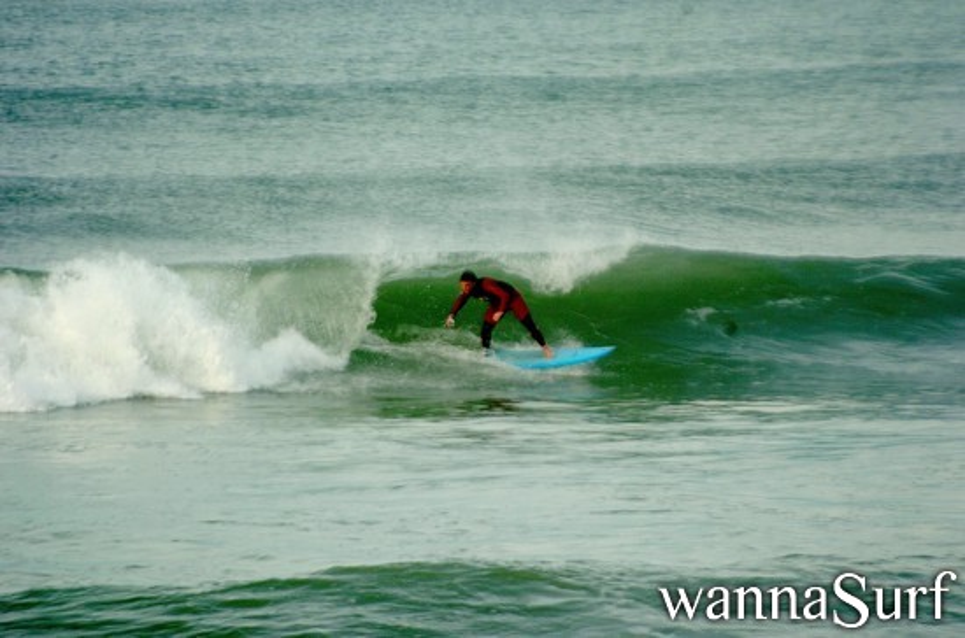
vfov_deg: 3.0
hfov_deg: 4.6
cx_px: 482
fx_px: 12035
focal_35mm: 450
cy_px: 319
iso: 200
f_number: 6.3
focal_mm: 300
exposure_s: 1/160
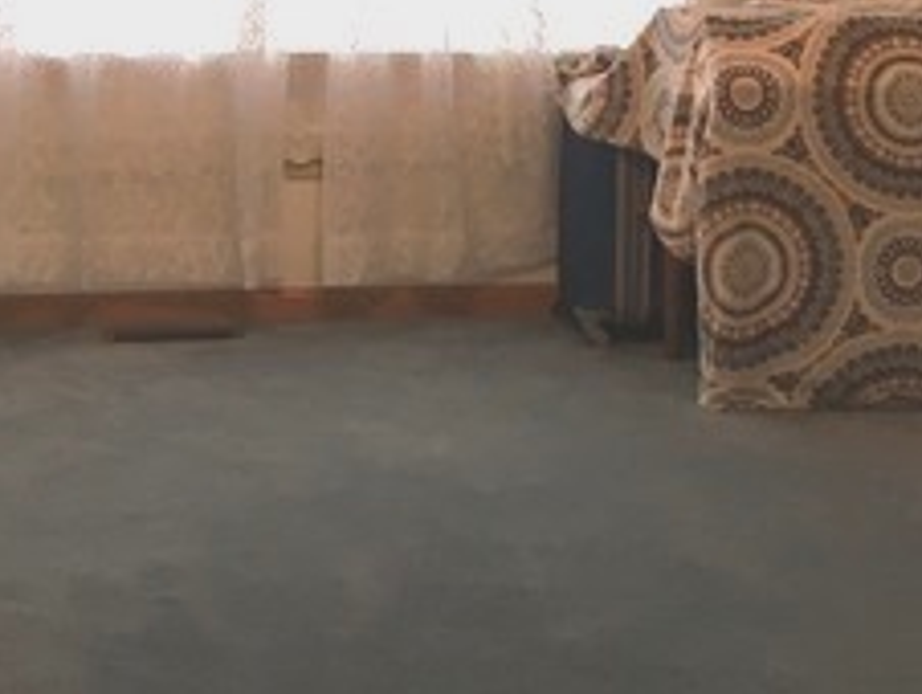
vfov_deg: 17.4
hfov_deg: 23.8
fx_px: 2186
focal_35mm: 82
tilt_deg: -1.4
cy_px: -86
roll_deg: -0.9
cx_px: 539
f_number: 2.2
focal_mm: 4.15
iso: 25
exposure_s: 1/30
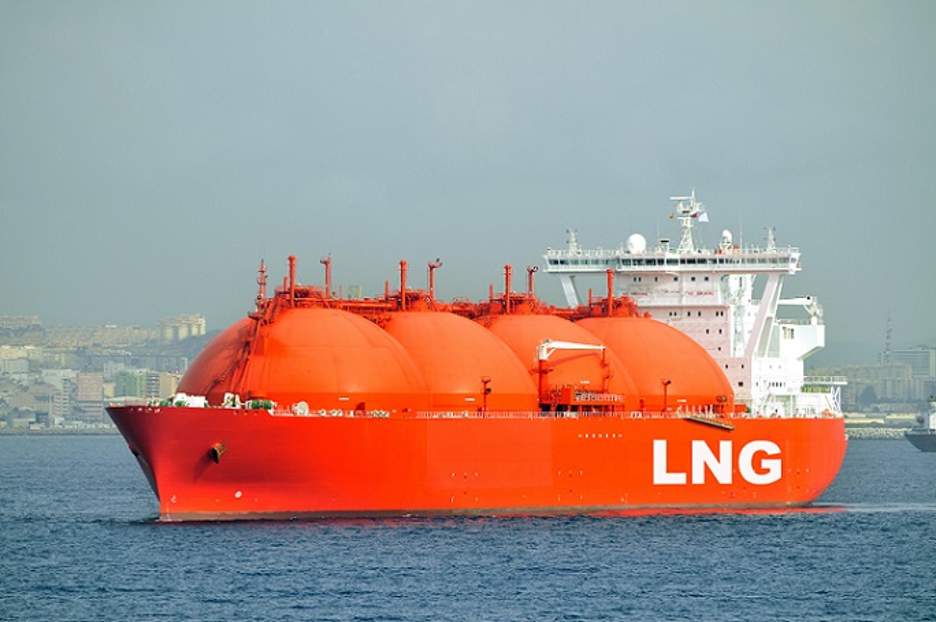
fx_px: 7794
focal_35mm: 300
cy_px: 311
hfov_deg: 6.9
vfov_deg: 4.6
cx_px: 468
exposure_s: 1/800
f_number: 5.3
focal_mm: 200
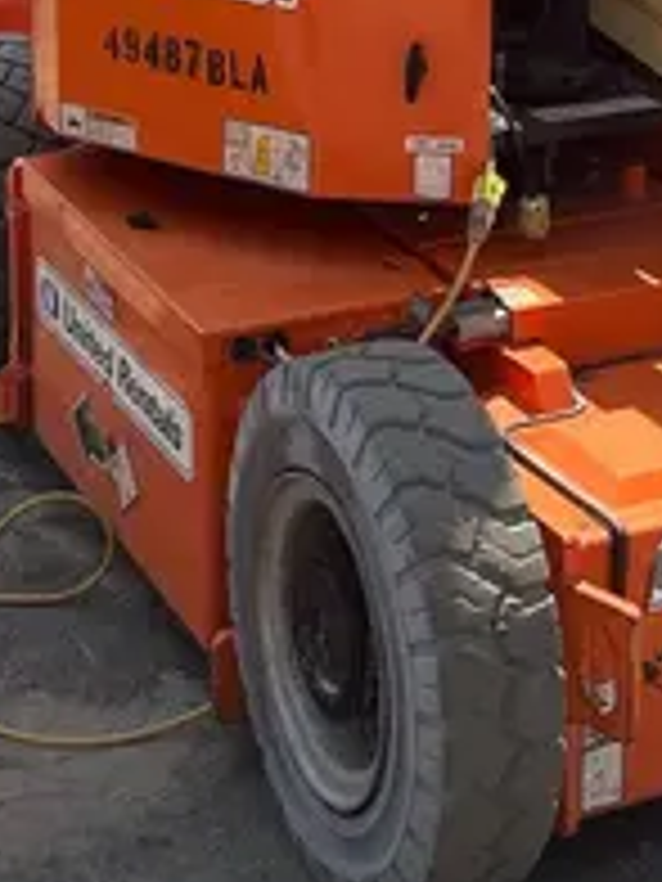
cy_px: -137
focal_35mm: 97
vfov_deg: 19.2
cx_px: 630
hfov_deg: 15.0
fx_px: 2473
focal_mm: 5.7
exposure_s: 1/3077
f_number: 1.5
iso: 50
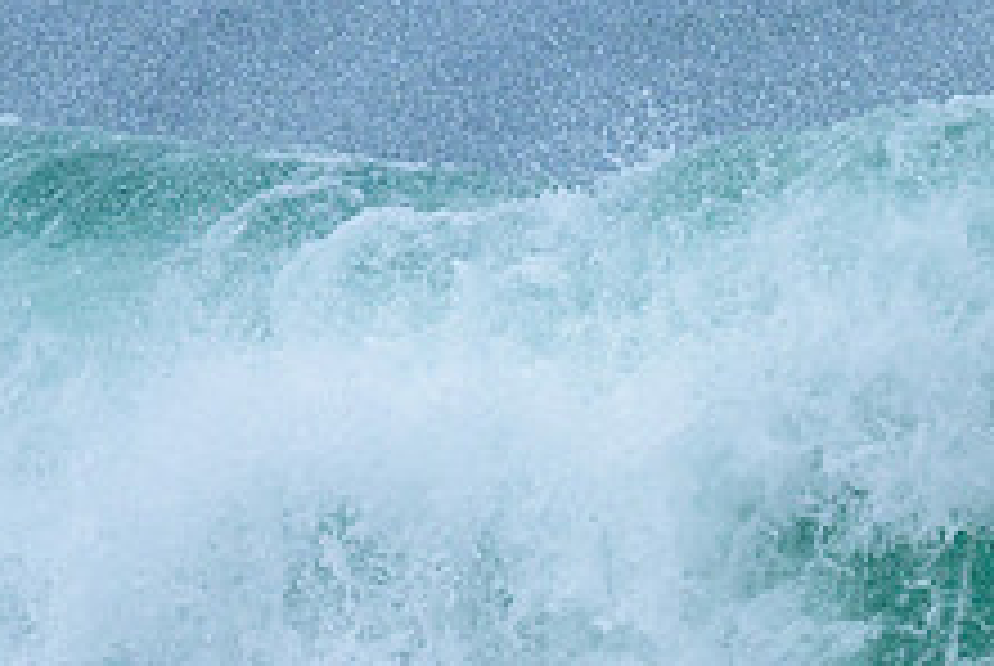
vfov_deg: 0.5
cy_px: 661
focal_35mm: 2774
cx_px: 737
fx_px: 76694
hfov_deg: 0.7
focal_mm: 800
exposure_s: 1/2000
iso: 560
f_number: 6.3
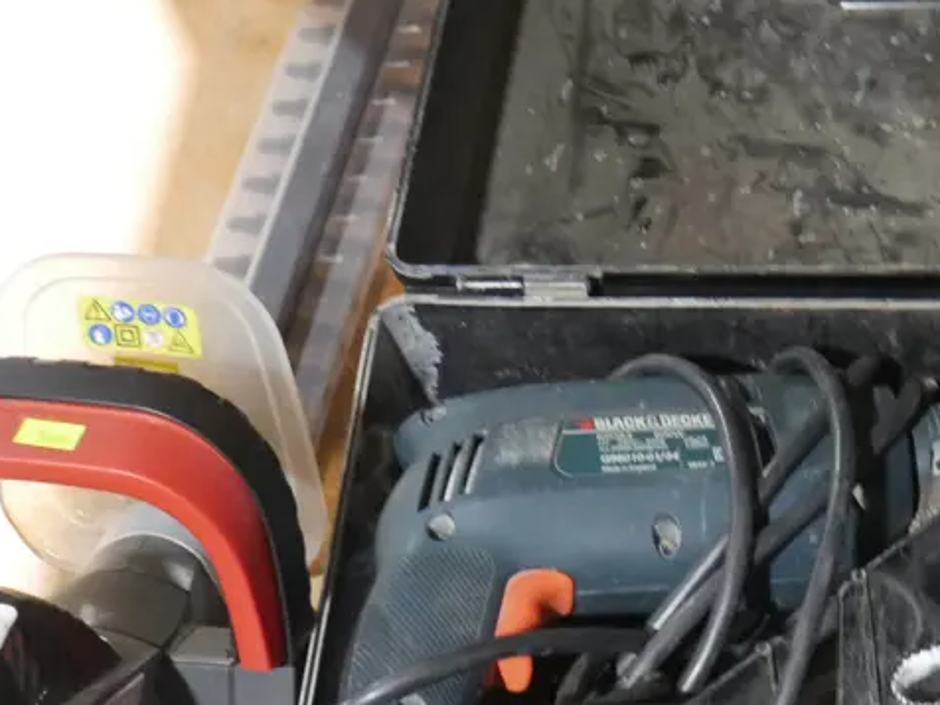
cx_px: 936
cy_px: 644
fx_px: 2688
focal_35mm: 99
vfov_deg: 14.8
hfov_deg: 19.3
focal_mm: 23
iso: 3200
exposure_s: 1/40
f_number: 5.1
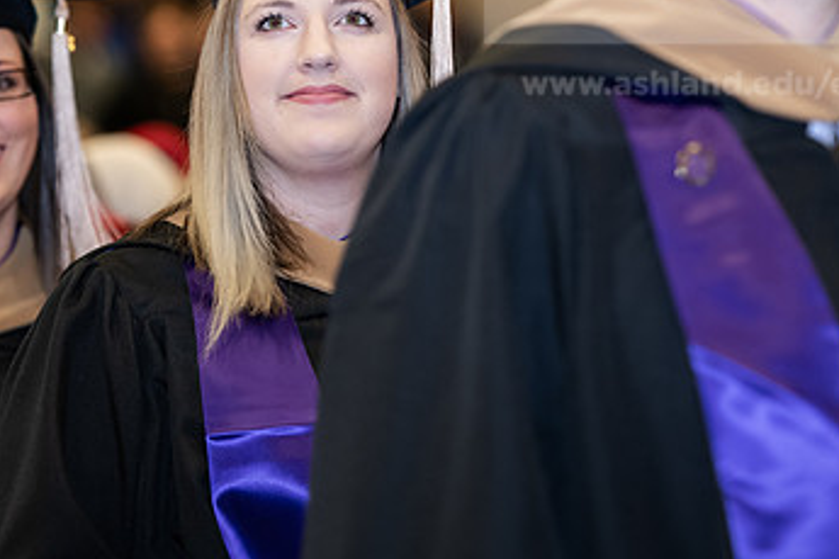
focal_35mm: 227
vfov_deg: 6.0
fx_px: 5290
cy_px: 135
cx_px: 411
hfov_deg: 9.1
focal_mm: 135
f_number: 3.2
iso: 2000
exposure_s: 1/200
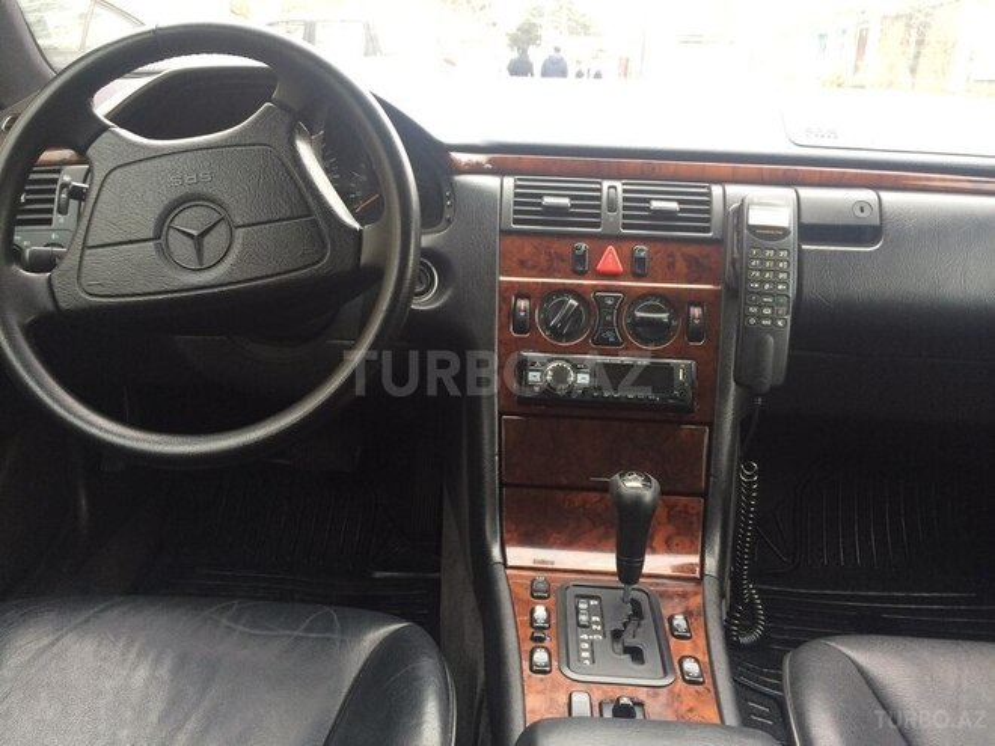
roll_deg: -2.6
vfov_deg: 48.2
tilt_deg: -19.1
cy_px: 373
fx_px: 834
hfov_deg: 61.7
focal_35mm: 29
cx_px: 498
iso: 50
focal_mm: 4.15
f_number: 2.2
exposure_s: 1/33
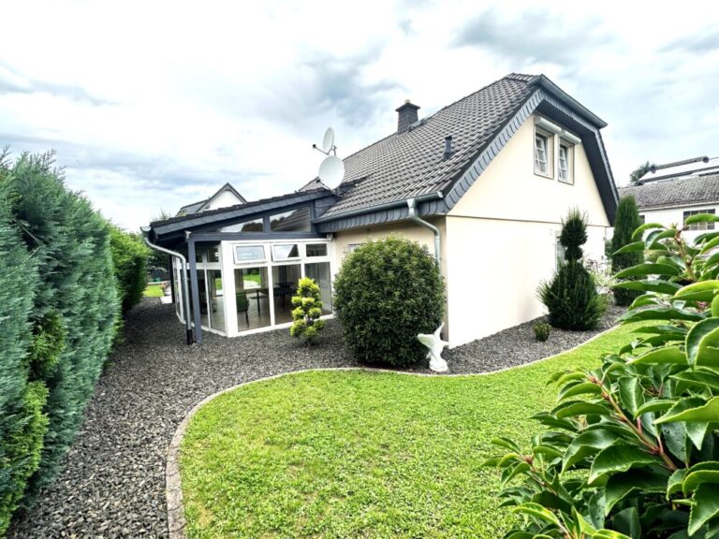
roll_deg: +2.4
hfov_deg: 102.1
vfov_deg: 85.7
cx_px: 360
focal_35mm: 14
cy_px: 270
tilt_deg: -3.9
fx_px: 291
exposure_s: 1/636
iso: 40
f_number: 2.2
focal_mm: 2.22
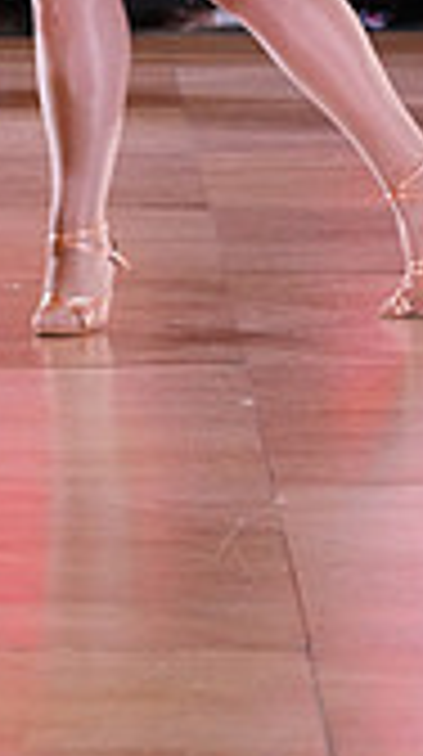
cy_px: -428
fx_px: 5225
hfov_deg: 4.6
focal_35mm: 261
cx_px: -389
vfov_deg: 8.1
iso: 3200
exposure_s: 1/250
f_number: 4.5
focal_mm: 72
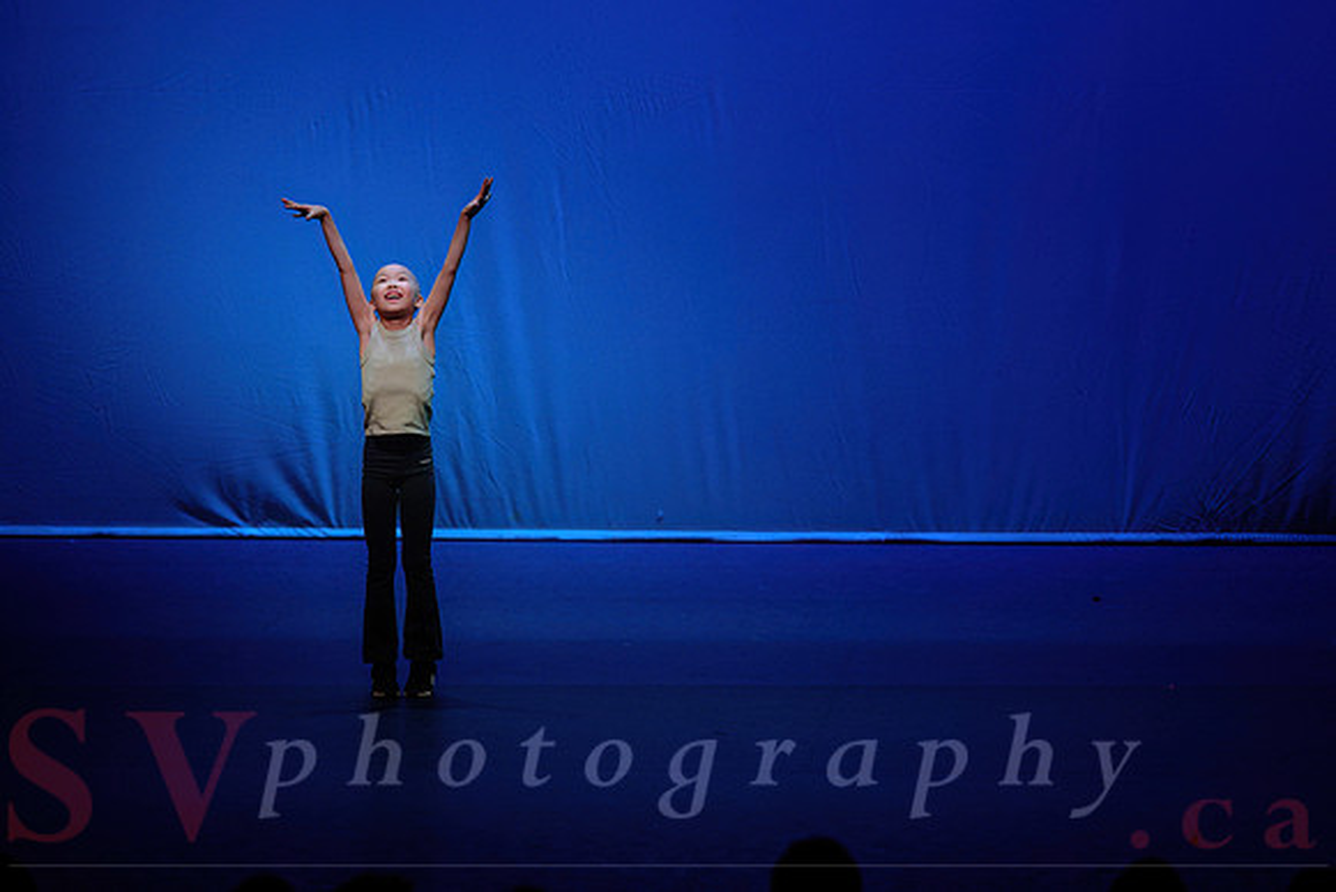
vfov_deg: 8.6
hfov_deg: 12.8
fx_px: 5939
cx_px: 668
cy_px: 446
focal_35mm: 160
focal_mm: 160
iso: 1250
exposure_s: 1/500
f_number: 3.2
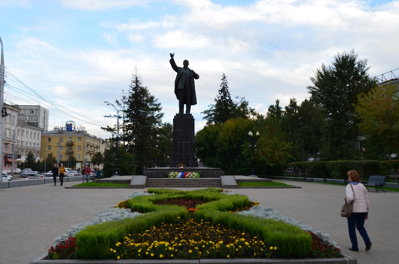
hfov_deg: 54.5
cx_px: 192
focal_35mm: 35
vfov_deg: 37.7
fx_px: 387
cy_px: 134
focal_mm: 22
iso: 360
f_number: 10
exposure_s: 1/60
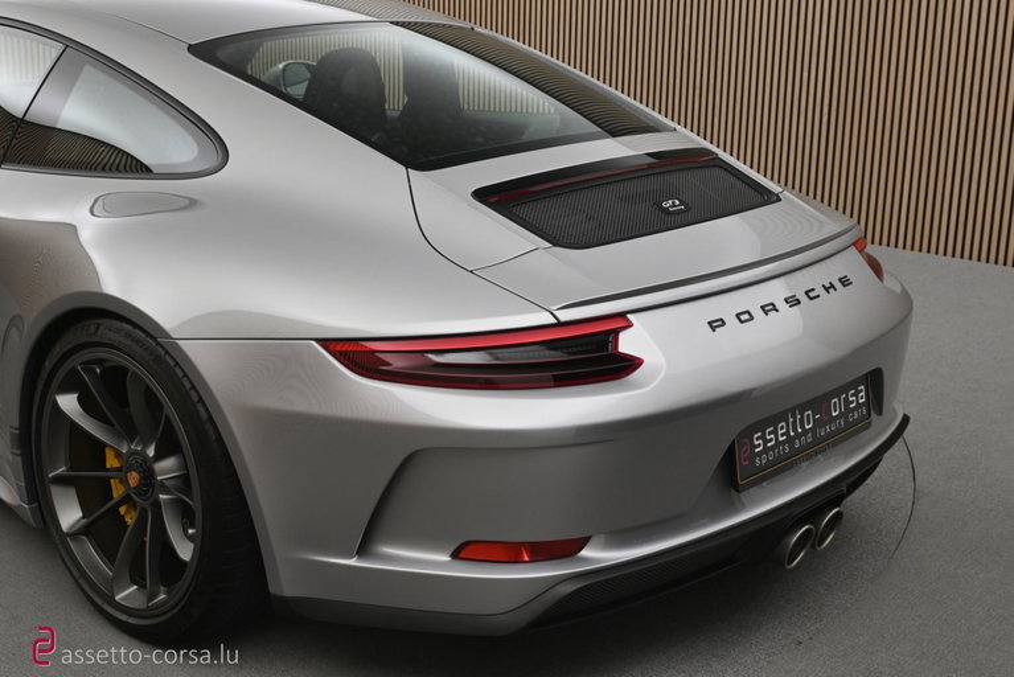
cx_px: 507
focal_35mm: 49
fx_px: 1374
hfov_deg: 40.5
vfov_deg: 27.7
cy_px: 338
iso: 500
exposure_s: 1/50
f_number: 5
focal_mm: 32.5
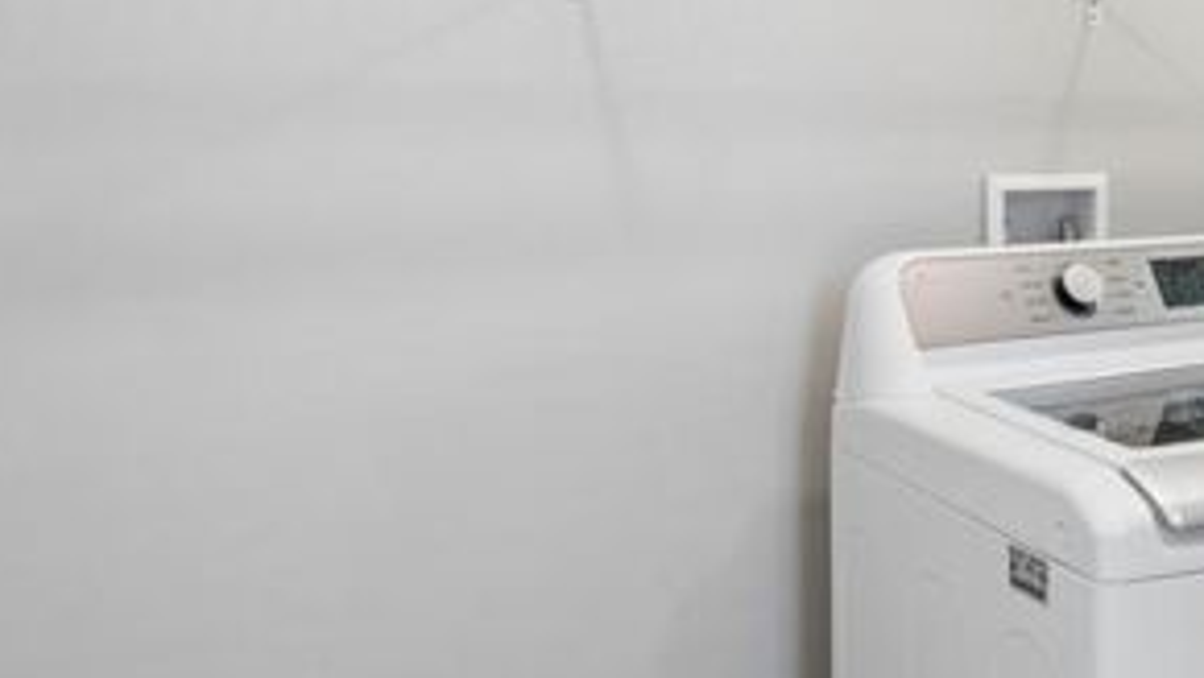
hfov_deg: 46.4
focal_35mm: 38
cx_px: 1132
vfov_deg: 30.2
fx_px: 1214
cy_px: 101
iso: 100
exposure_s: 1/20
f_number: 7.1
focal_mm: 10
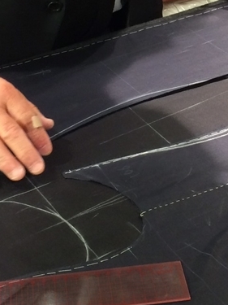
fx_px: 844
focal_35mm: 96
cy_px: 28
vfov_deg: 20.0
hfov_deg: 15.4
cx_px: 159
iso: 125
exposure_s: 1/30
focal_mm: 4.12
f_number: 2.2
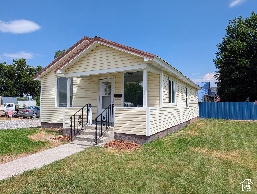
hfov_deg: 71.5
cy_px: 97
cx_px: 128
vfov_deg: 56.9
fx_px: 178
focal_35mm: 24
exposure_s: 1/1835
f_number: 1.68
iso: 20
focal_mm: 6.9
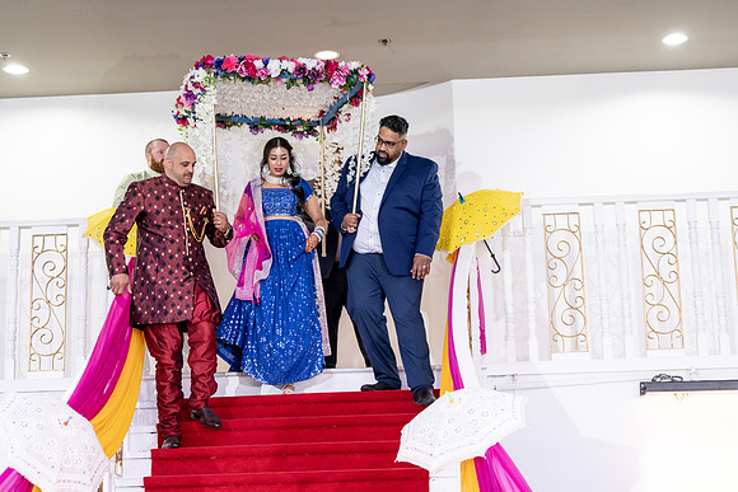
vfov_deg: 19.2
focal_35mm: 71
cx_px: 369
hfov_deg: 28.5
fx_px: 1454
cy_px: 246
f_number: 2.8
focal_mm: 70
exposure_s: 1/200
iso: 1250
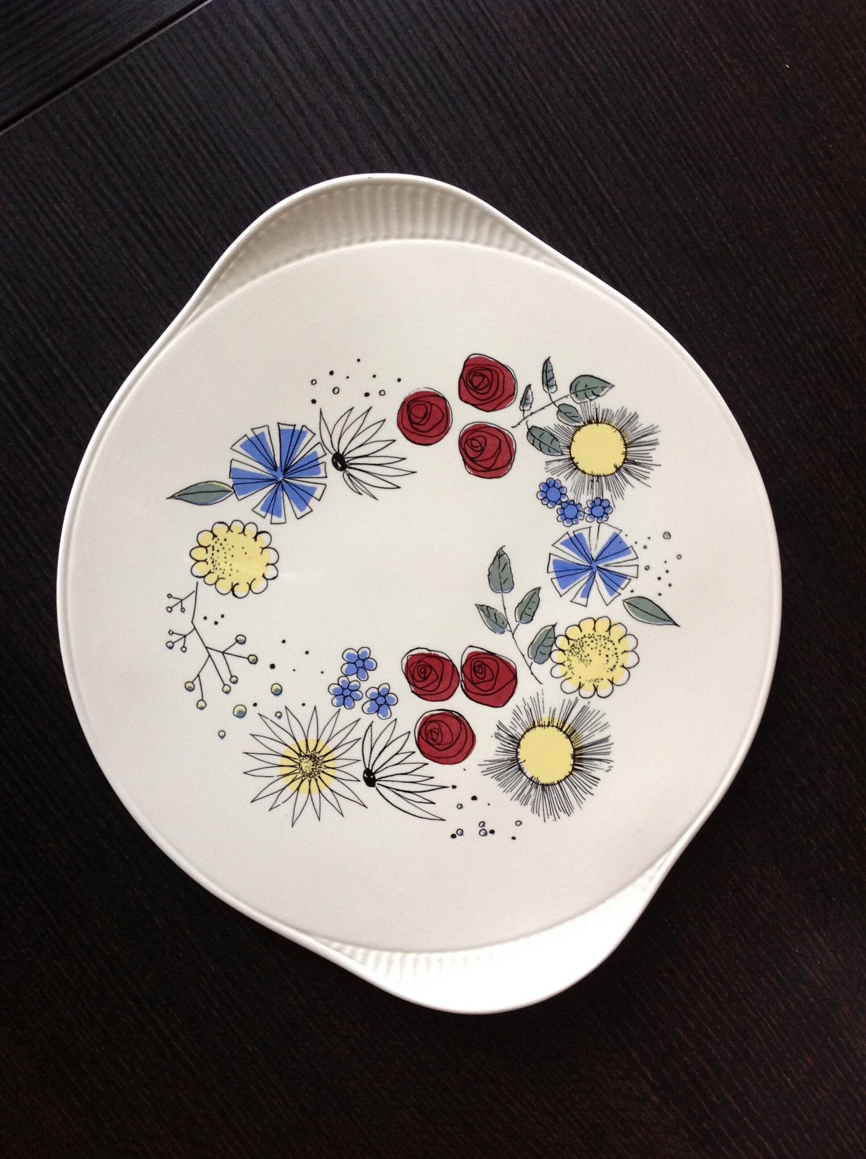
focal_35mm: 35
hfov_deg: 40.6
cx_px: 433
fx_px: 1171
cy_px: 580
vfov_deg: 52.7
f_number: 2.4
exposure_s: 1/15
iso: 160
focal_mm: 4.28
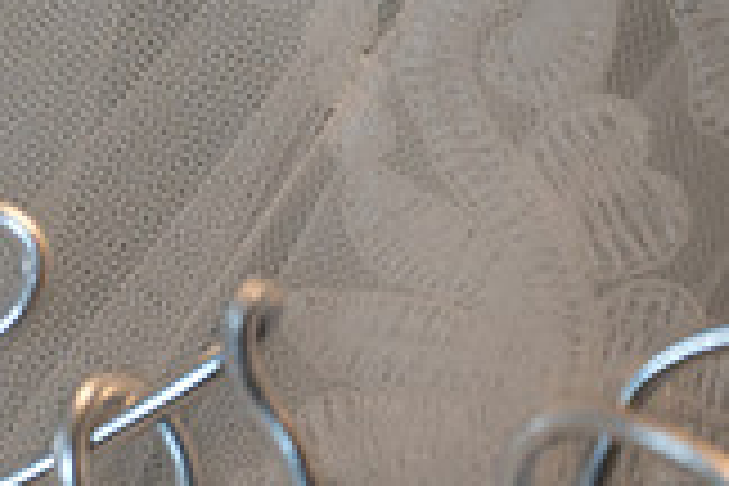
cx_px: -405
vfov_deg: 5.5
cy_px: -110
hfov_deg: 8.1
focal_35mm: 250
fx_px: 5062
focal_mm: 70
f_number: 2.8
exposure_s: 1/100
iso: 250
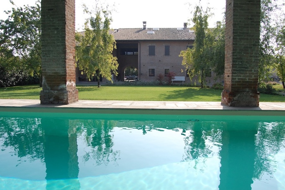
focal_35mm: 28
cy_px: 93
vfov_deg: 46.4
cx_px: 145
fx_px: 222
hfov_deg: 65.5
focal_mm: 18
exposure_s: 1/250
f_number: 8
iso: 200
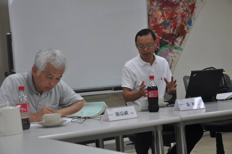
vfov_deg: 18.1
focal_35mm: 75
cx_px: 116
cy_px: 77
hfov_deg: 27.0
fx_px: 483
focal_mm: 50
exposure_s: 1/30
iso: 200
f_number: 5.6
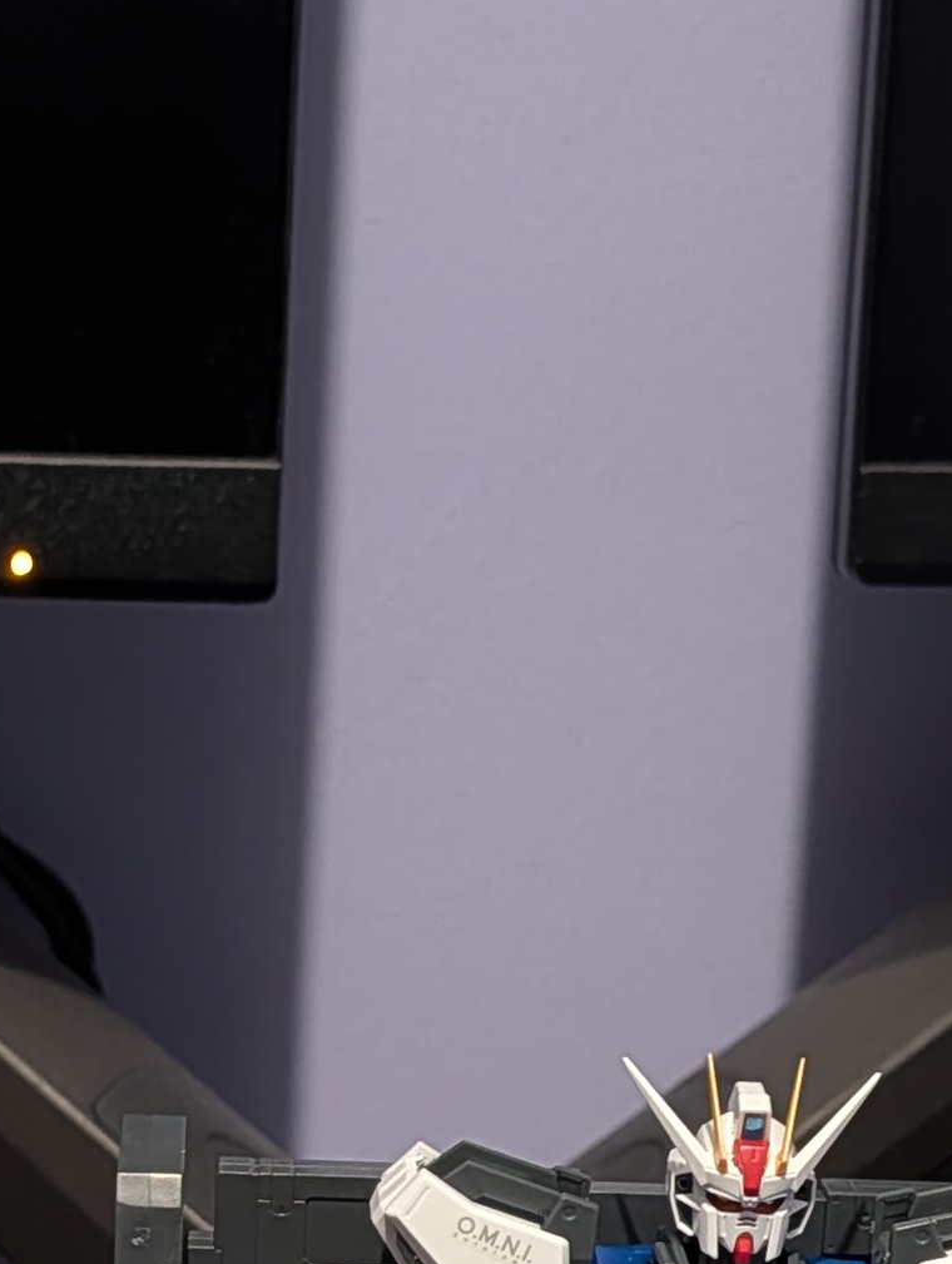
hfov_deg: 15.1
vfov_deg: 19.6
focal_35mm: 97
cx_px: 124
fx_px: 3547
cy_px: 1288
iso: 524
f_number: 1.68
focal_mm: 6.9
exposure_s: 1/24
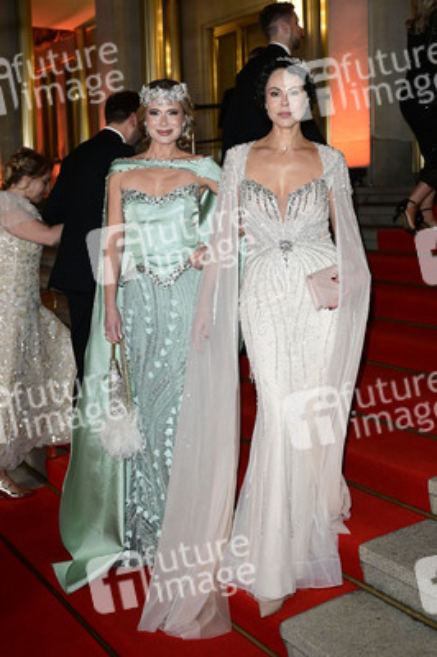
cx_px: 218
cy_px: 328
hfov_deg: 36.8
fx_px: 657
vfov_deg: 53.2
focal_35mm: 36
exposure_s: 1/200
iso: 4000
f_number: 4
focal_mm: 36
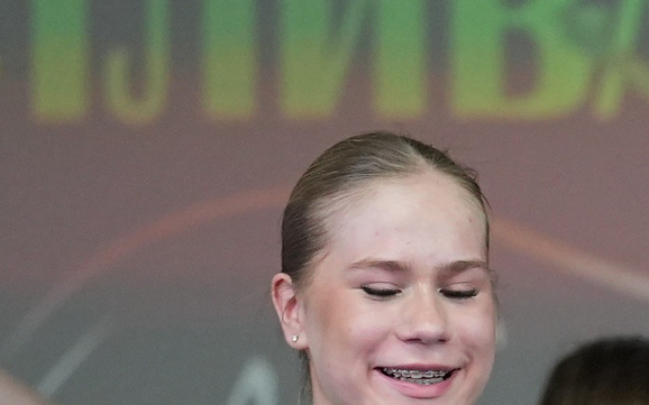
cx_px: 1076
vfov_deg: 1.2
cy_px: 647
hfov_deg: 1.9
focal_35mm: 1115
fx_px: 19718
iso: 1600
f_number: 2.8
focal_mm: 165
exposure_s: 1/400
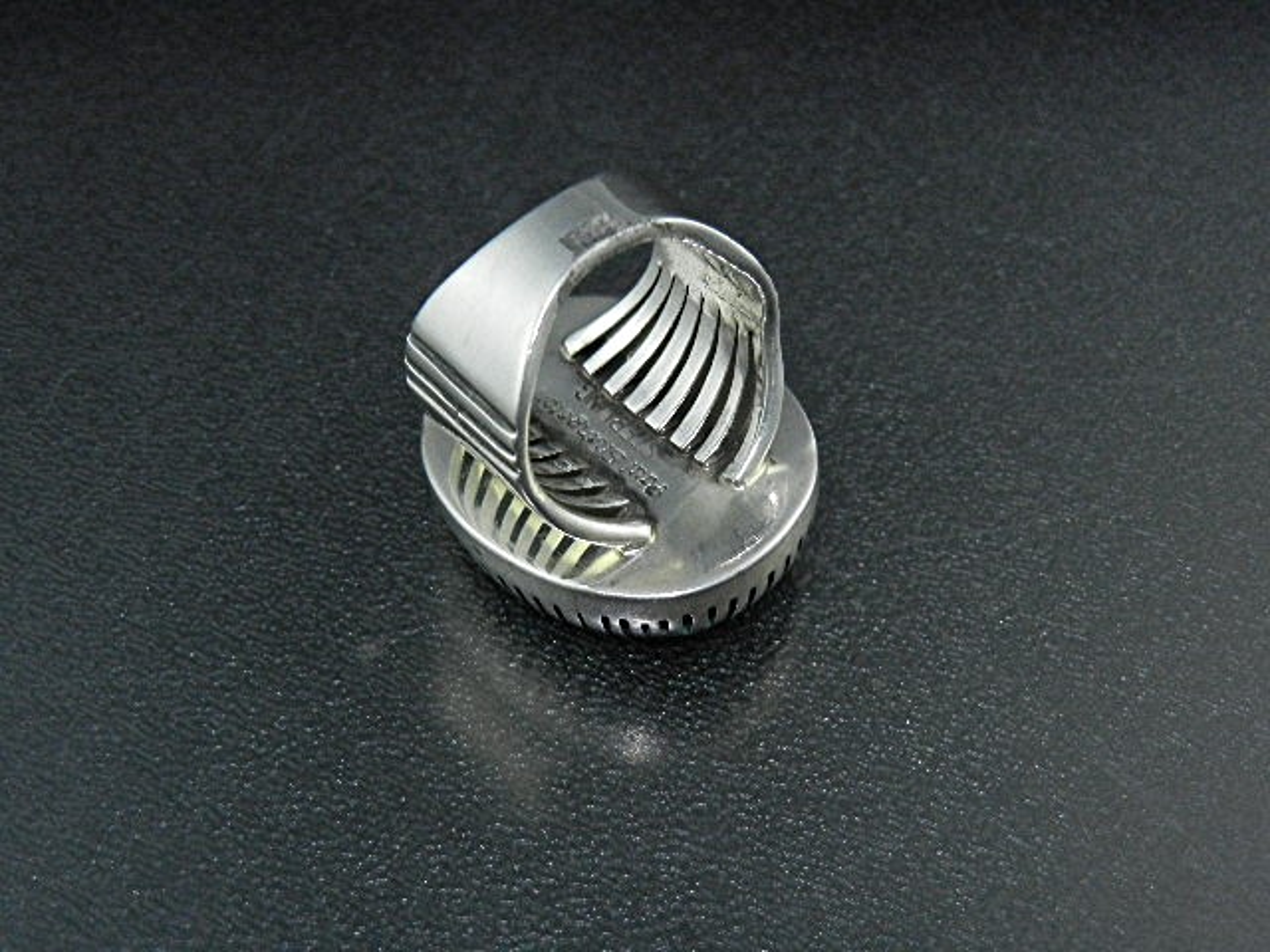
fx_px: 2165
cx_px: 635
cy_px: 476
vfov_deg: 24.8
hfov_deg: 32.7
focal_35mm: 59
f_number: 8
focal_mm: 10.6
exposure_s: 1/30
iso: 699
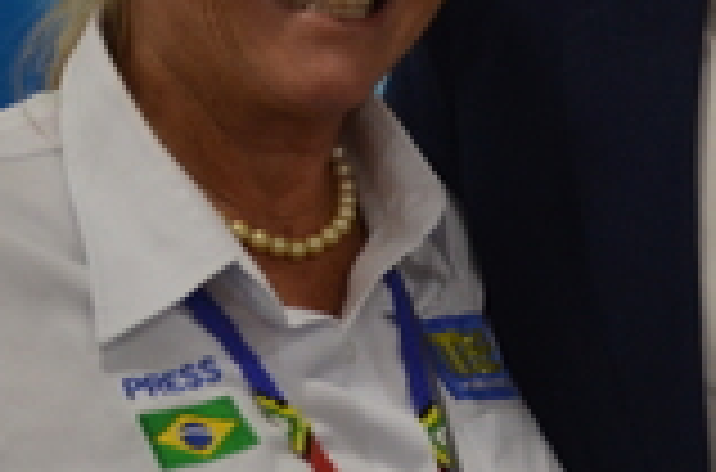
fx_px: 3411
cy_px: 67
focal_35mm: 172
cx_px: 914
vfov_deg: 7.9
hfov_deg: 11.7
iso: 560
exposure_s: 1/60
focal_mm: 26
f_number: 4
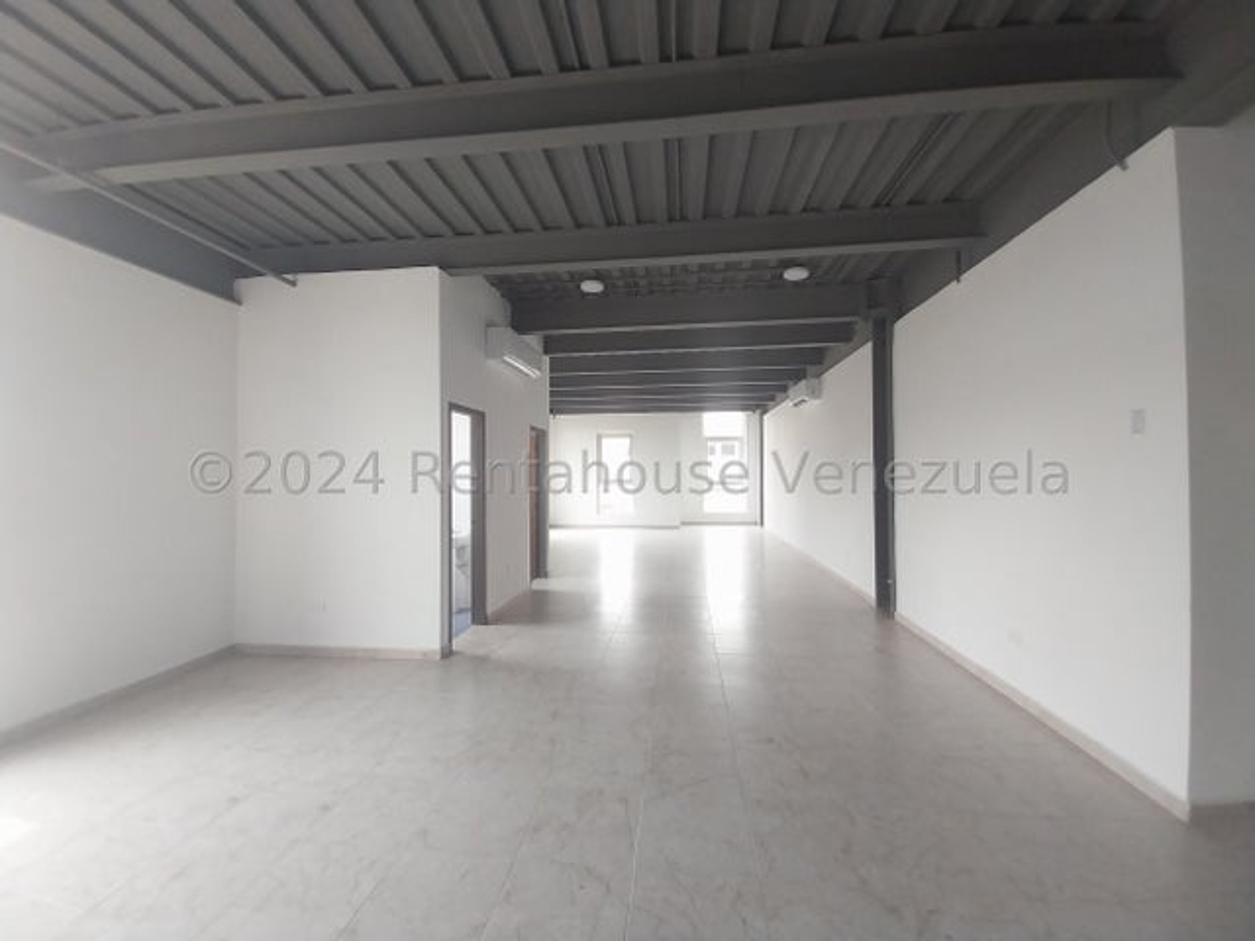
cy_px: 470
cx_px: 628
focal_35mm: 13
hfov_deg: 106.2
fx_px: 471
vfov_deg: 89.9
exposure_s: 1/60
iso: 101
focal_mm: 1.3
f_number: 2.2
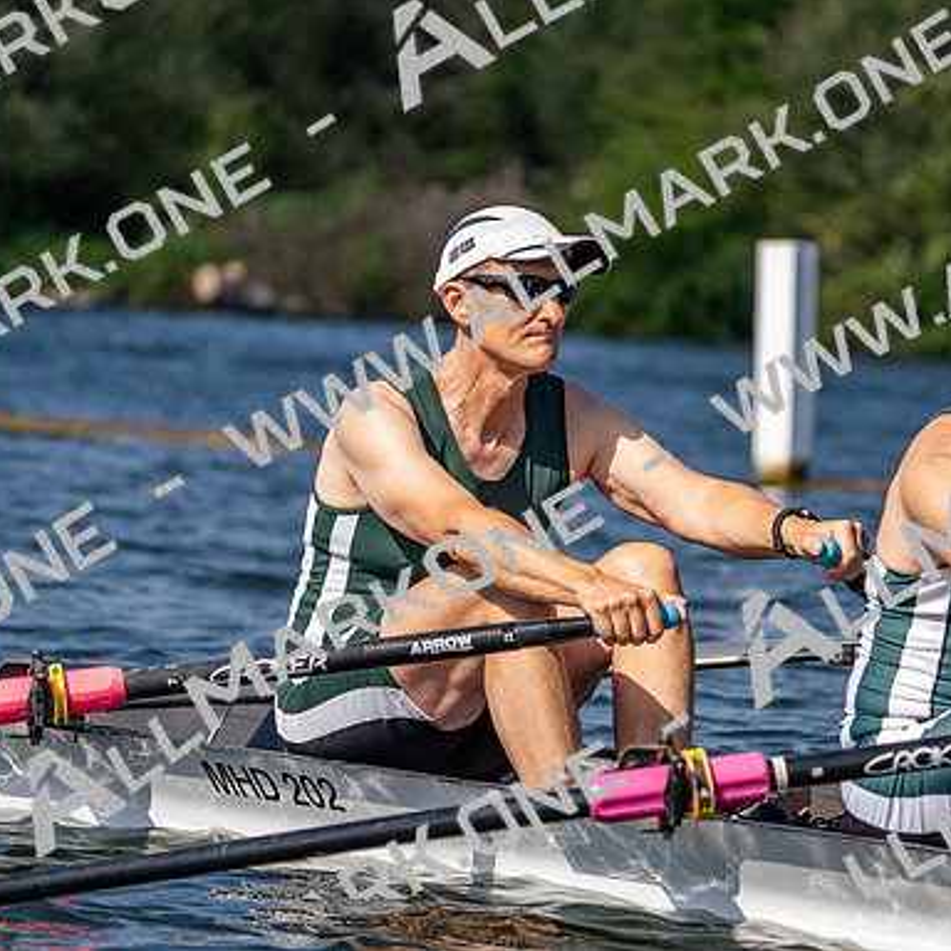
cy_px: 474
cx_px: 530
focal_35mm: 257
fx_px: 7988
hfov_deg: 6.8
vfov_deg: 6.8
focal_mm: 200
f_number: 5.6
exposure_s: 1/1600
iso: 160
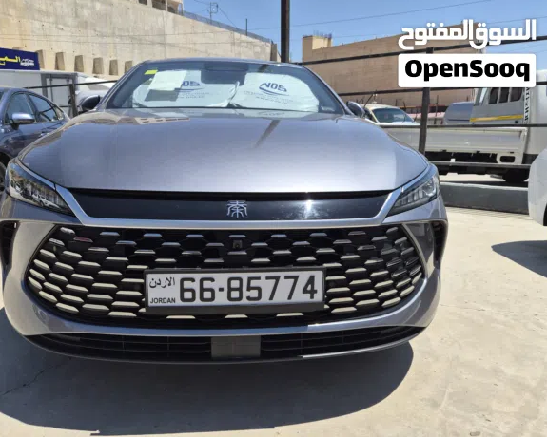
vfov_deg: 56.8
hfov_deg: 68.0
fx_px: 405
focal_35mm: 25
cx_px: 255
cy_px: 224
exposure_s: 1/5776
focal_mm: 5.4
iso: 80
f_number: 1.8
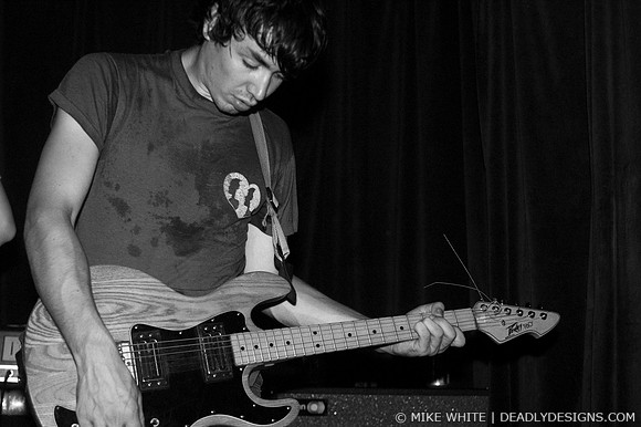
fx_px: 1068
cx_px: 320
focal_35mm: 60
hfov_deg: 33.4
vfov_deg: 22.6
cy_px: 214
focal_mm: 40
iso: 1600
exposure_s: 1/30
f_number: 2.8
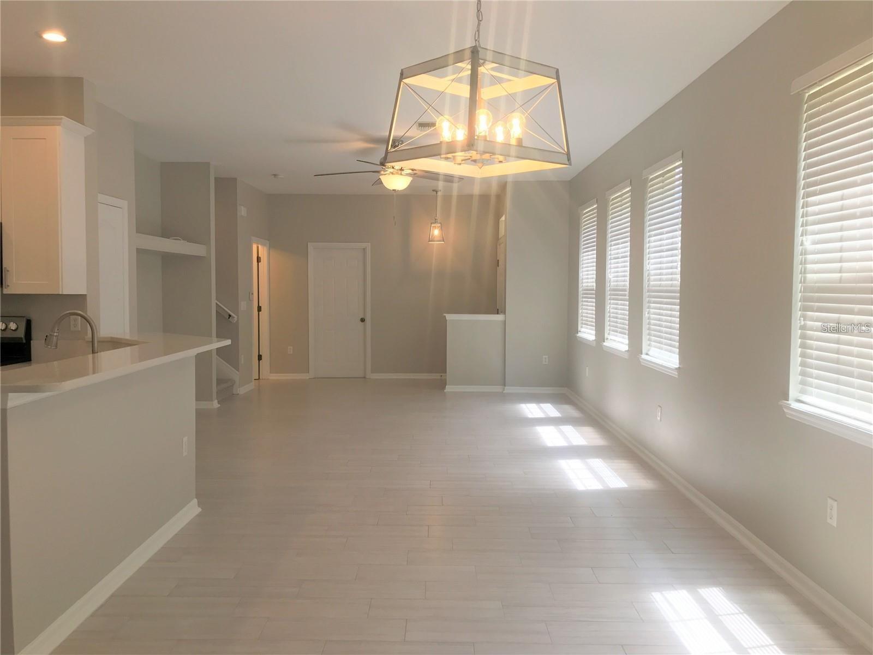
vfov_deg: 49.7
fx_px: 706
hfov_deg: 63.4
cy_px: 328
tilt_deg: -1.6
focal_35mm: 28
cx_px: 436
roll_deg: -0.4
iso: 32
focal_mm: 3.99
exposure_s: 1/120
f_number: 1.8
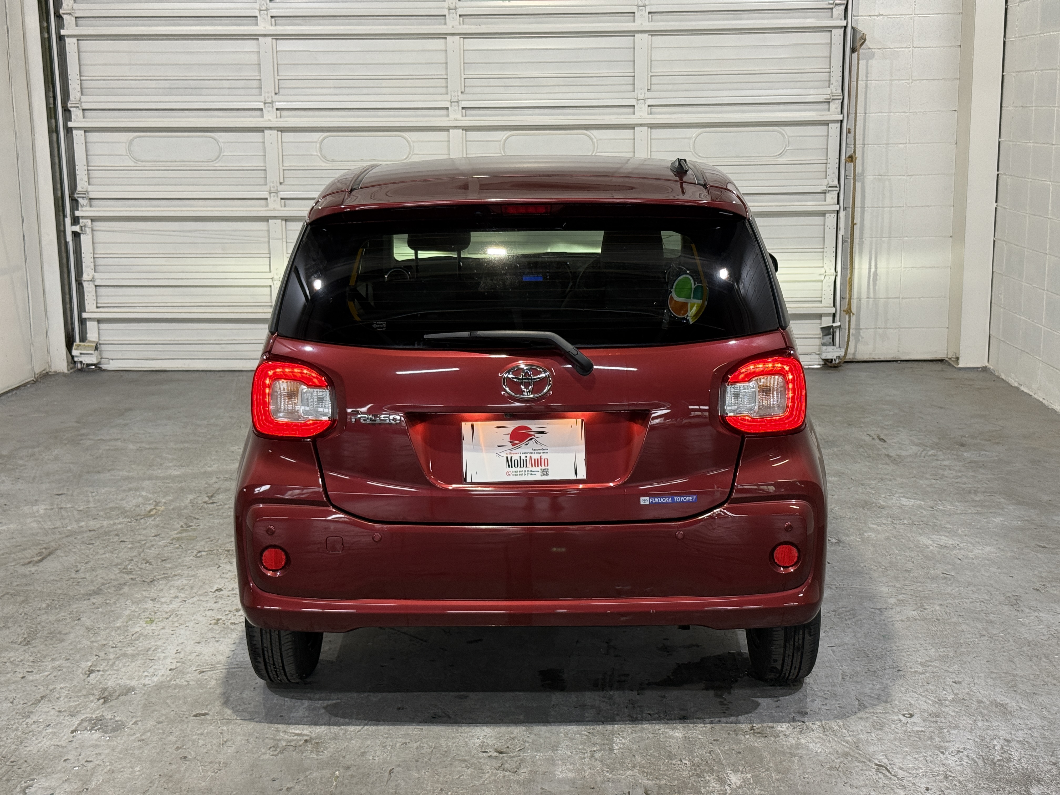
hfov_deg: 39.7
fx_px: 1470
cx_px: 530
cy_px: 398
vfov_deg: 30.3
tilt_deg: -10.3
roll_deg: +0.2
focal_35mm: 48
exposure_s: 1/60
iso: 100
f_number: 1.78
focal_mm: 6.76
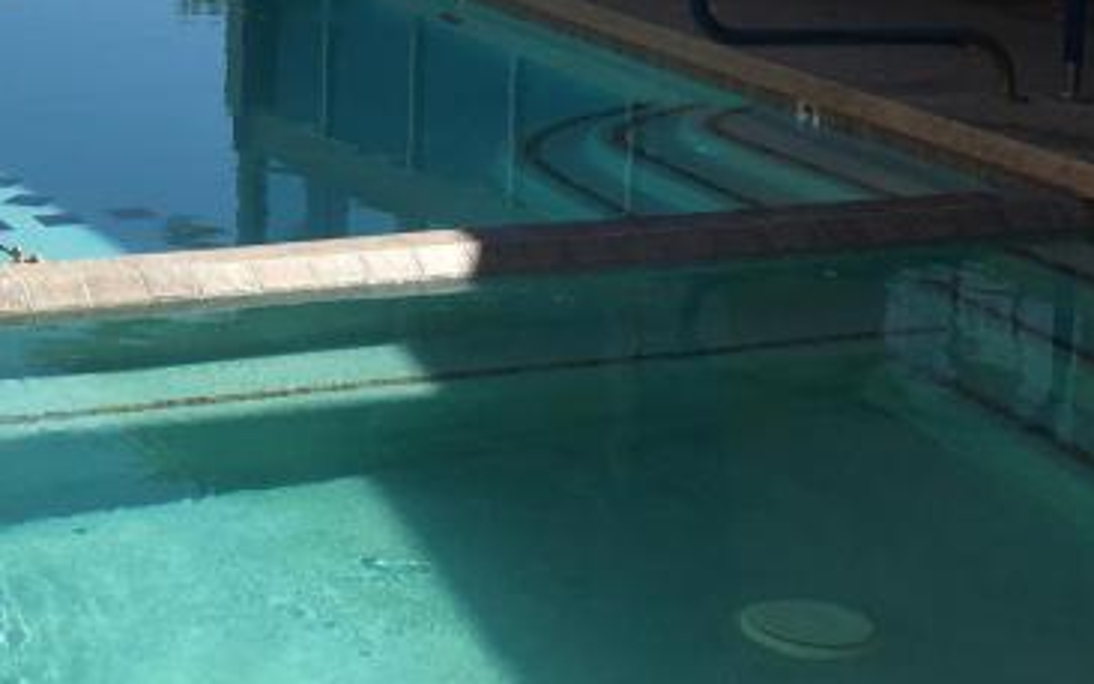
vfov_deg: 14.8
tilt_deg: -6.6
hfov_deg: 23.0
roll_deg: +0.2
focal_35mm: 86
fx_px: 2565
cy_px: -75
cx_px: -24
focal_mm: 4.15
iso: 25
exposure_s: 1/1603
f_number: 2.2
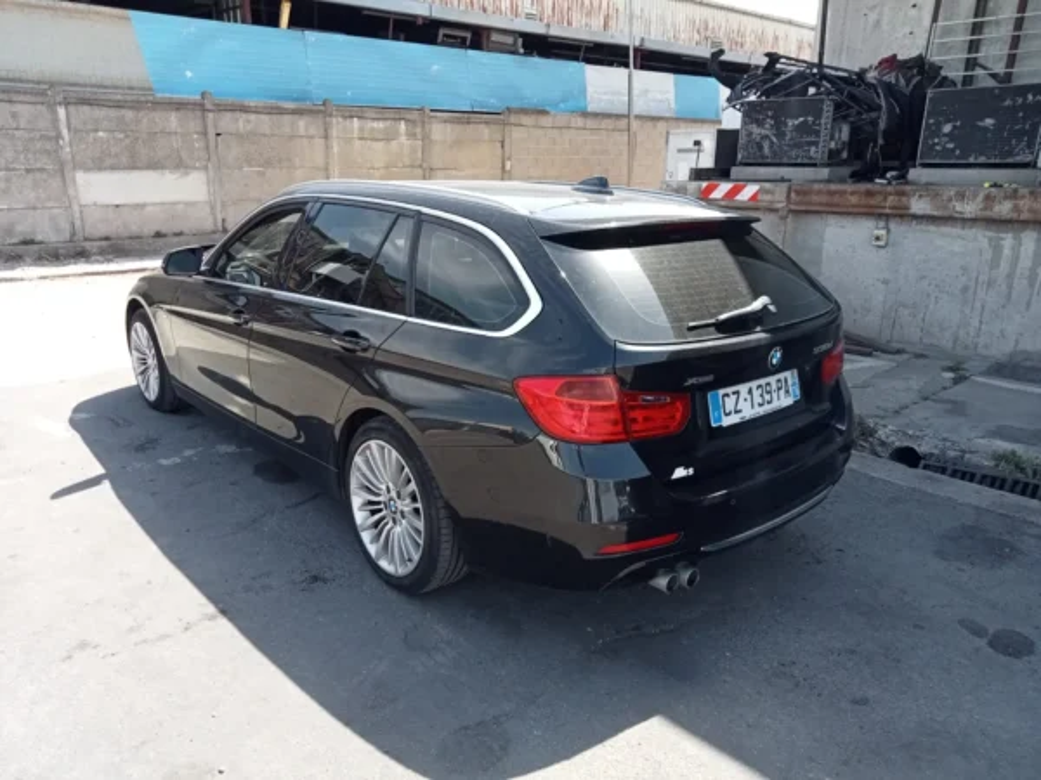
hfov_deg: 63.4
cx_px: 520
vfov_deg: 49.7
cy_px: 390
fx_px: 842
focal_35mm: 28
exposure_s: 1/269
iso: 101
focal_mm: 3.46
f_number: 2.2
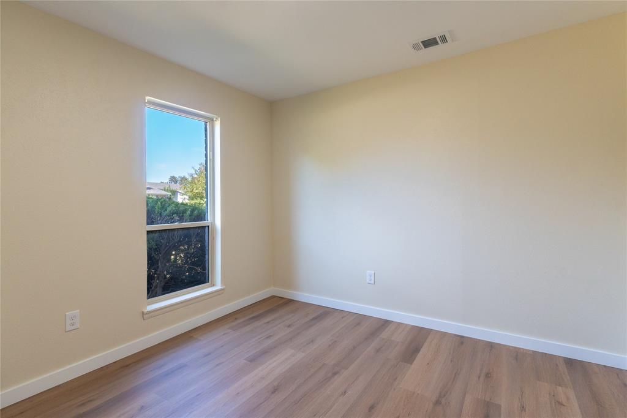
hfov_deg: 95.0
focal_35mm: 16
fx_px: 287
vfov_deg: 72.0
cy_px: 209
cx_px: 314
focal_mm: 11
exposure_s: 1/30
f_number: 7.1
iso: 100
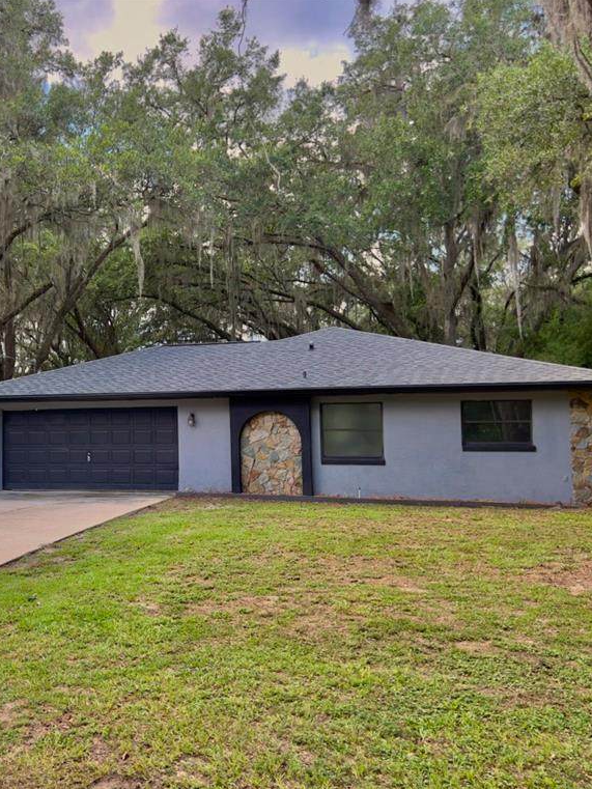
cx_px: 145
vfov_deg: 52.6
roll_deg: +1.0
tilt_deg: +2.7
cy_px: 393
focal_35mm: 35
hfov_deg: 39.6
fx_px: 798
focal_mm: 5.7
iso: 50
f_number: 1.5
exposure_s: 1/427
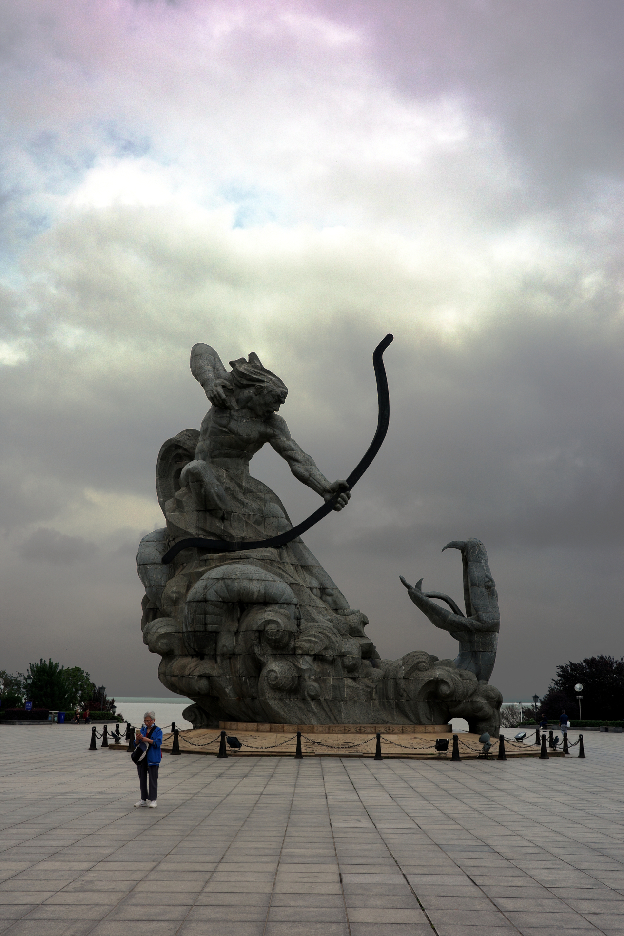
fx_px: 1040
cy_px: 468
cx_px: 312
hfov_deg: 33.4
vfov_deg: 48.5
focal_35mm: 40
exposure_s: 1/1000
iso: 100
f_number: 5.6
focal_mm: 26
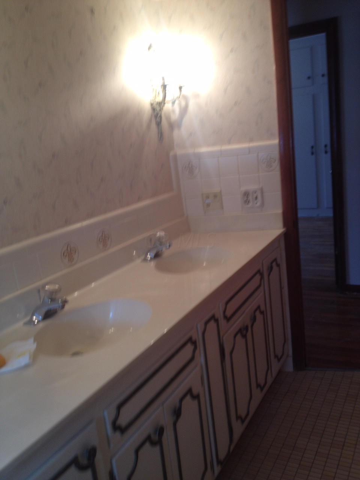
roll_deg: +7.7
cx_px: 180
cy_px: 240
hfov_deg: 40.7
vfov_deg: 52.6
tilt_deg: -14.6
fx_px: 485
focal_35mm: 35
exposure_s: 1/24
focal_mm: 4.28
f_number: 2.4
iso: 50
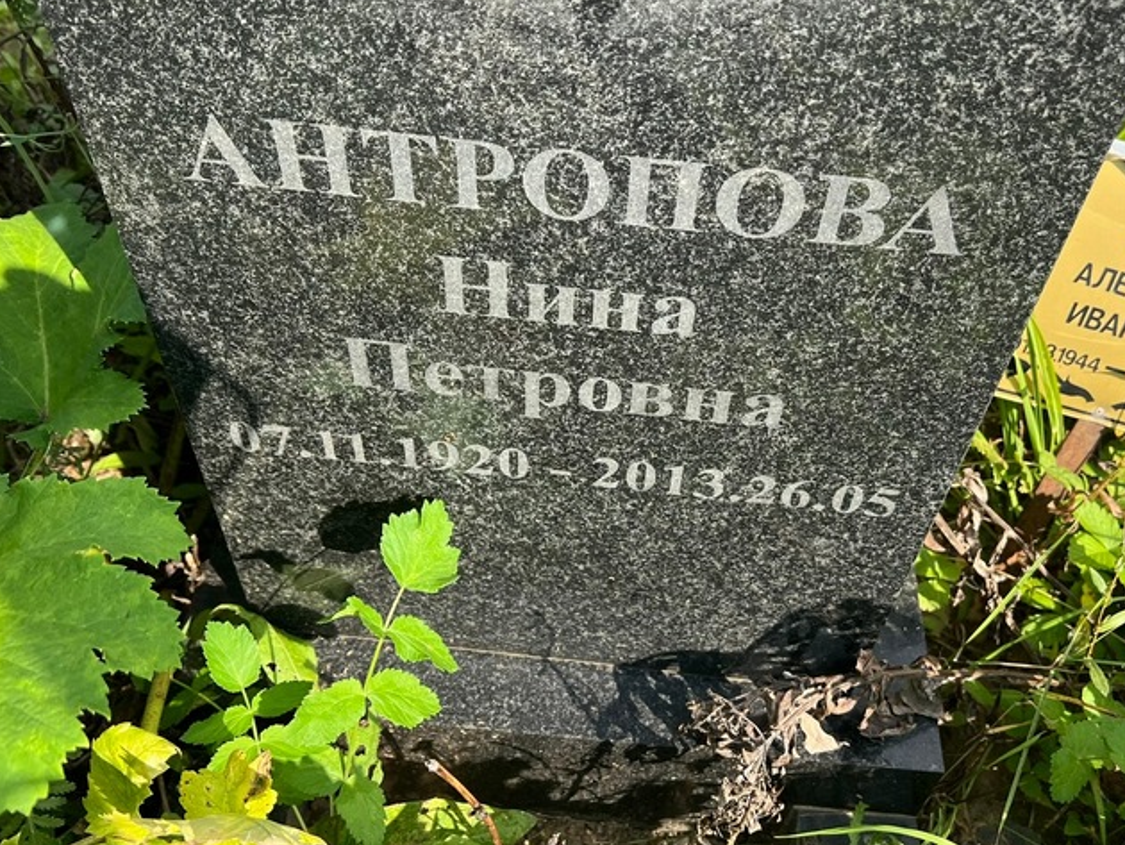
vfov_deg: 42.9
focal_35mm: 33
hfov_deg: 55.3
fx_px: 1073
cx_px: 600
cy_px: 393
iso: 50
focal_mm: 5.7
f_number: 1.5
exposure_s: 1/1808
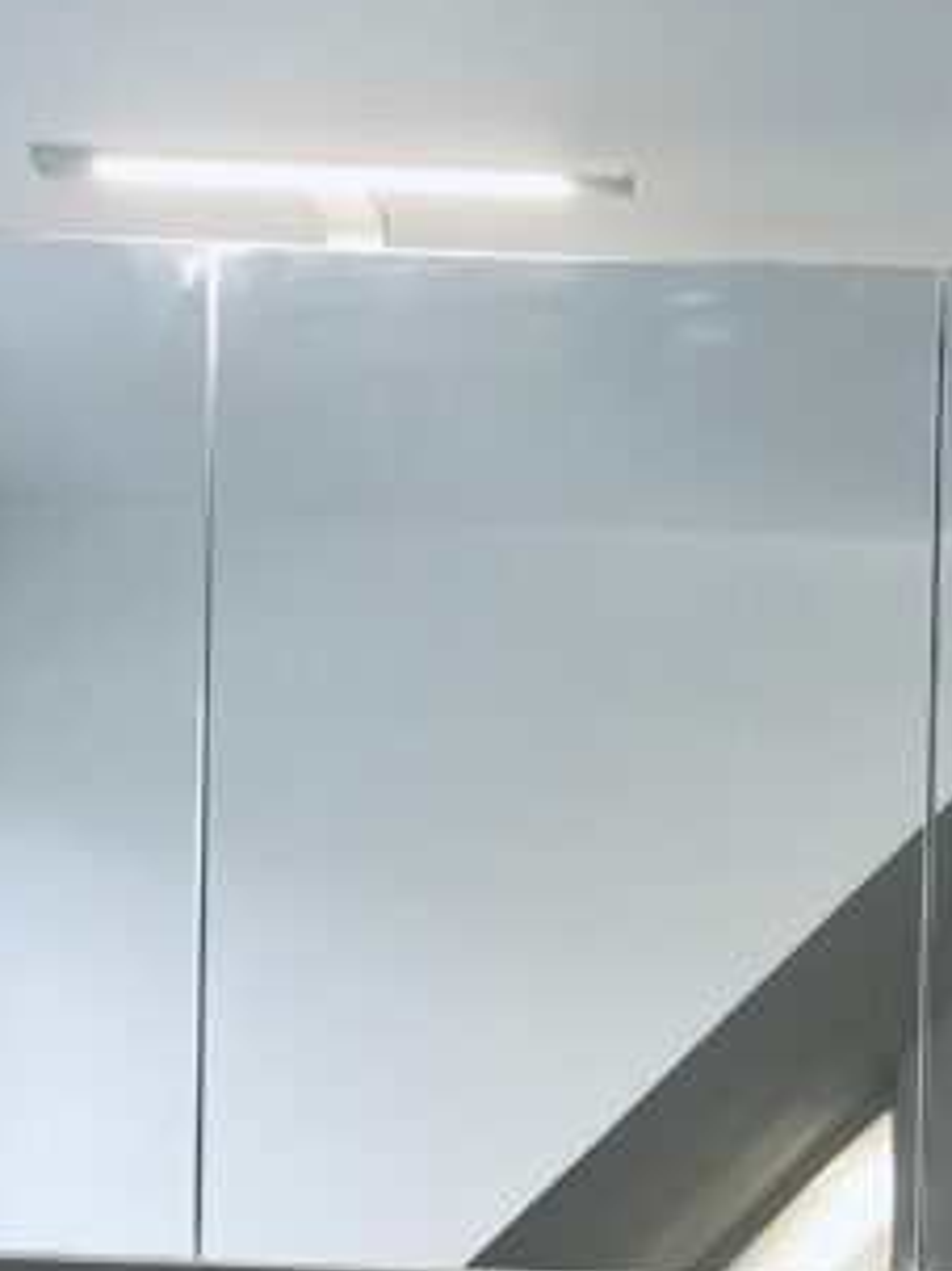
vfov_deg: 20.0
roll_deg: -1.5
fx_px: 3229
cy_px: 1758
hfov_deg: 16.3
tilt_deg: -0.9
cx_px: 1032
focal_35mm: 88
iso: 80
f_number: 1.8
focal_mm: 4.25
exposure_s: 1/100
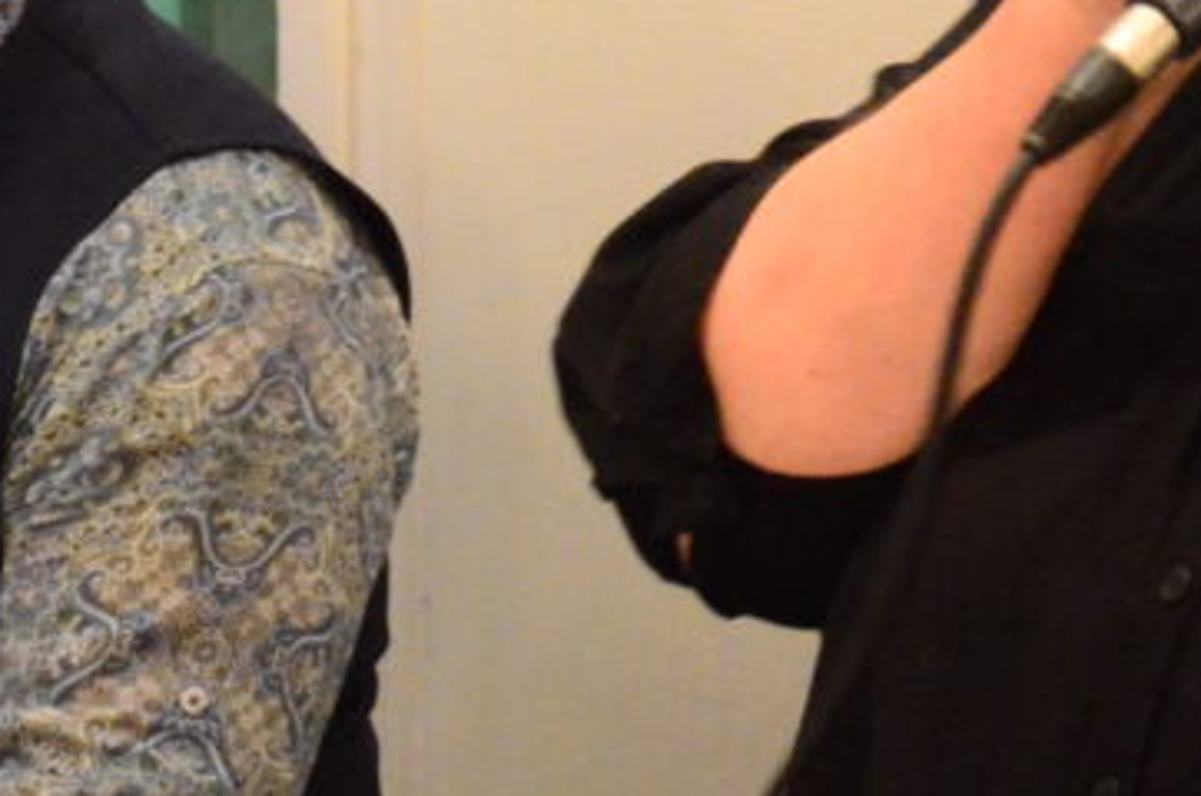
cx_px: 1145
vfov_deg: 6.5
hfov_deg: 9.8
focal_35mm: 209
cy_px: -5
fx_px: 6960
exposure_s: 1/20
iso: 6400
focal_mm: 42
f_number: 4.8
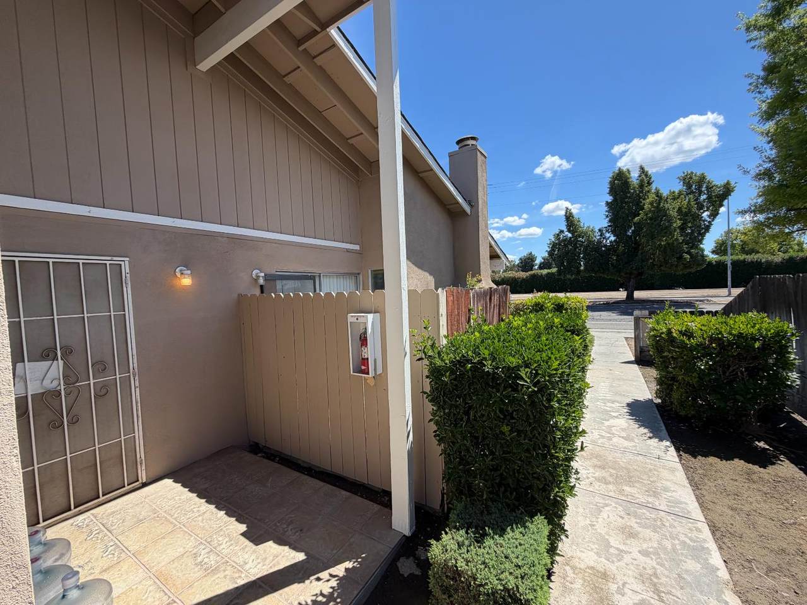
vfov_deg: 85.7
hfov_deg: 102.1
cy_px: 302
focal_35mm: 14
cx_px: 404
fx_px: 326
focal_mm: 2.22
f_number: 2.2
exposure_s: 1/770
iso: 32
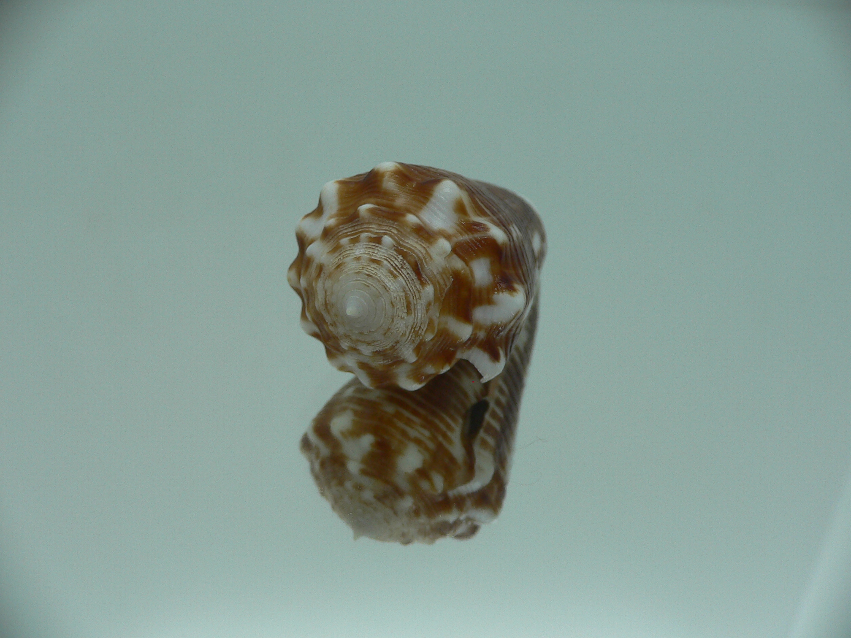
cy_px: 319
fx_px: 860
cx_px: 426
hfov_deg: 52.6
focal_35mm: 35
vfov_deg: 40.7
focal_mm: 4.6
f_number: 2.8
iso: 80
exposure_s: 1/60
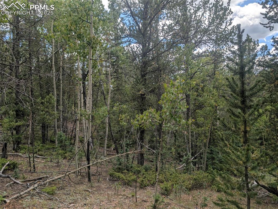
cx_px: 139
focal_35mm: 24
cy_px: 104
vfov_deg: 56.9
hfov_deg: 71.5
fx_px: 193
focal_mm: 6.9
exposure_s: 1/661
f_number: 1.68
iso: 17
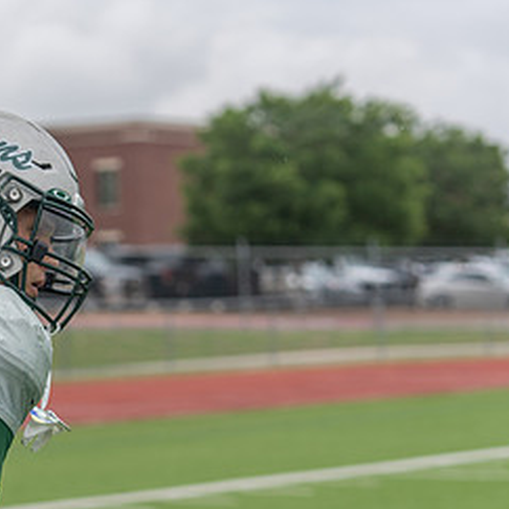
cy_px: 334
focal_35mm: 142
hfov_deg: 12.1
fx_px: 2362
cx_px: -42
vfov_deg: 12.3
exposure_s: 1/1250
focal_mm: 70
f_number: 3.5
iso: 200
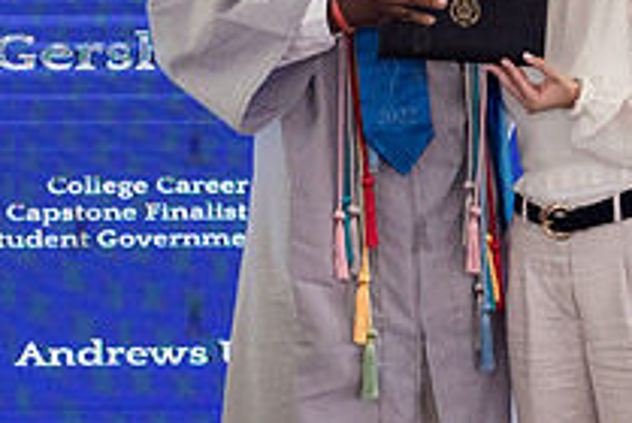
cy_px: 91
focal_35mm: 137
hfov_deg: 14.9
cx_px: 427
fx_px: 2408
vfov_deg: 10.0
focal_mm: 35
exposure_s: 1/800
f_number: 4
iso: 2500
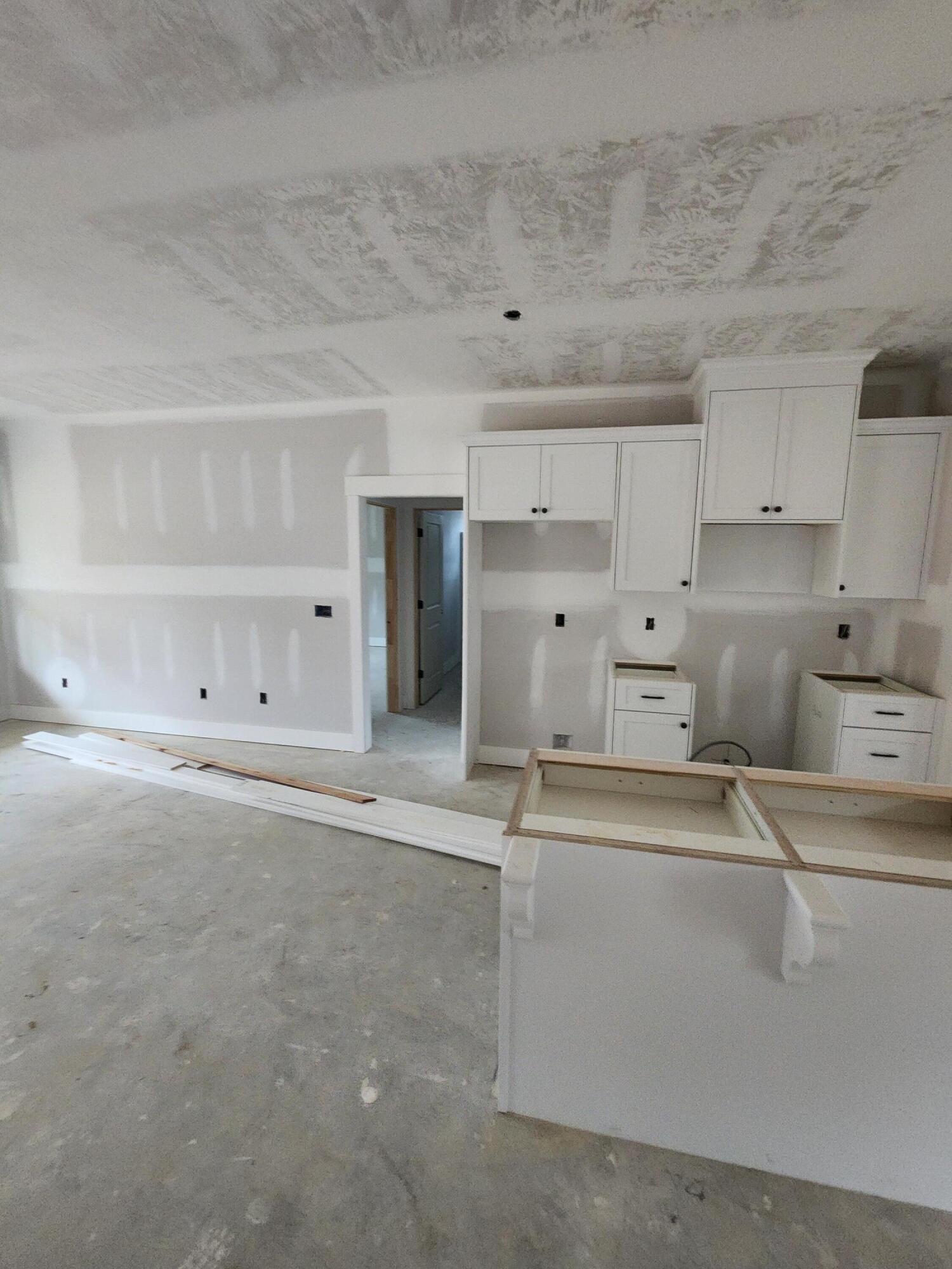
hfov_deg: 89.9
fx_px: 477
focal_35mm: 13
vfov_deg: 106.2
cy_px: 634
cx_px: 476
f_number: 2.2
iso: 500
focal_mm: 2.2
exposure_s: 1/30
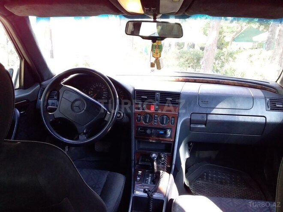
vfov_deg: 45.4
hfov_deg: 58.4
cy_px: 106
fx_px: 253
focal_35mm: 31
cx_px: 142
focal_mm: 3.3
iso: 125
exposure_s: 1/50
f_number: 2.2
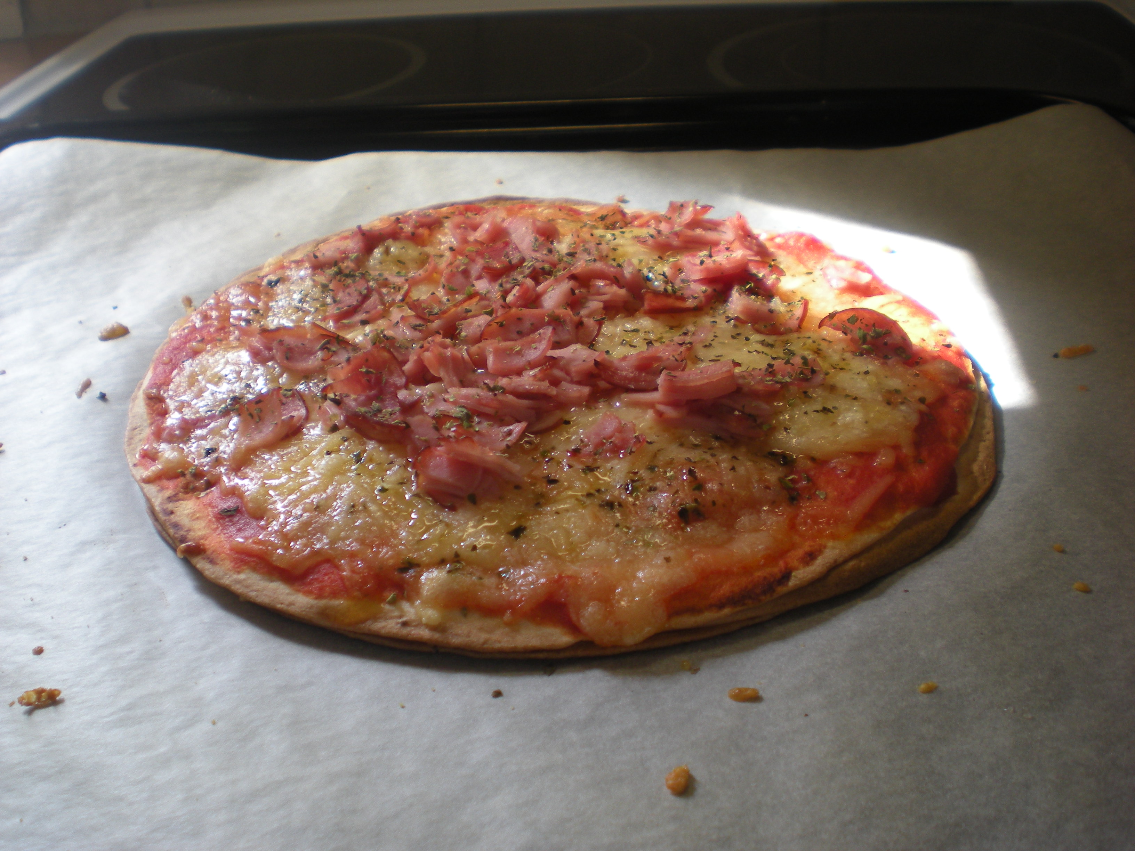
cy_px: 426
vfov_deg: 37.7
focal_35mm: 38
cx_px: 568
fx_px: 1246
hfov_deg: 49.0
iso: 89
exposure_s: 1/60.6
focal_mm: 6.3
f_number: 3.1
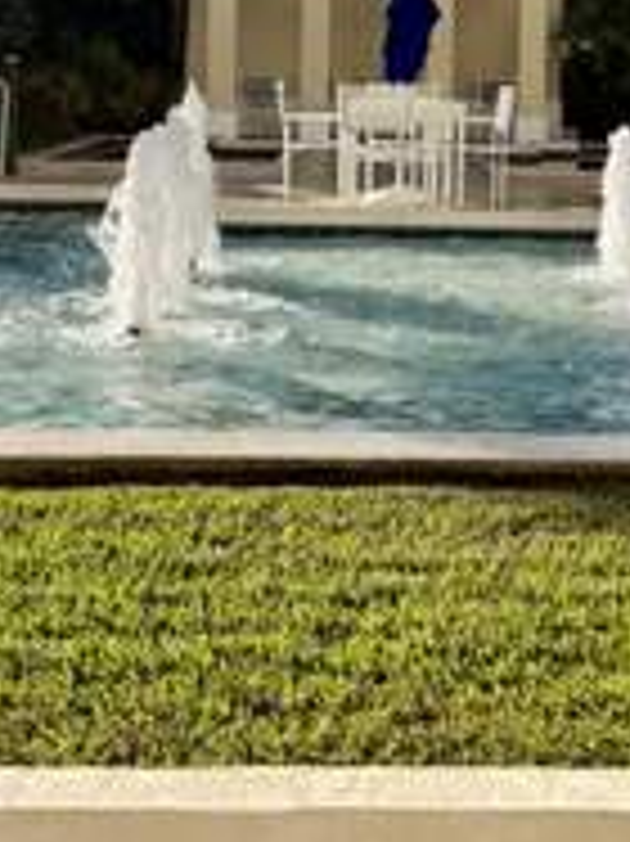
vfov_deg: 23.3
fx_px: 1992
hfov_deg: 17.9
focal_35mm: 82
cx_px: 428
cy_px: 104
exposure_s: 1/5714
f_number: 1.78
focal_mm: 6.76
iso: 80
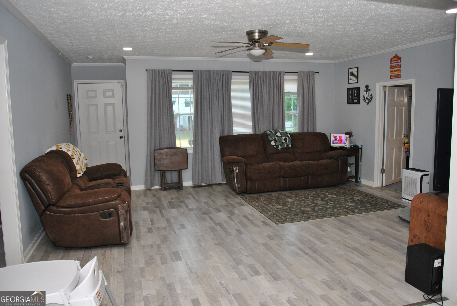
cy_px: 153
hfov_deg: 67.3
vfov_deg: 48.0
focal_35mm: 27
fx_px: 343
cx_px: 228
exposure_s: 1/60
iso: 200
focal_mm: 18
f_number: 4
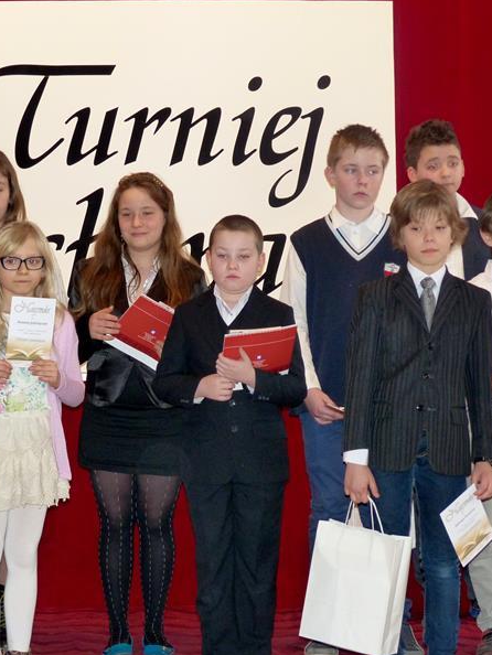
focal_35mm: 109
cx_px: 164
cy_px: 329
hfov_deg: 13.6
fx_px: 2064
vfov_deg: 18.0
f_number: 2.8
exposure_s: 1/60
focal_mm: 14.5
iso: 400
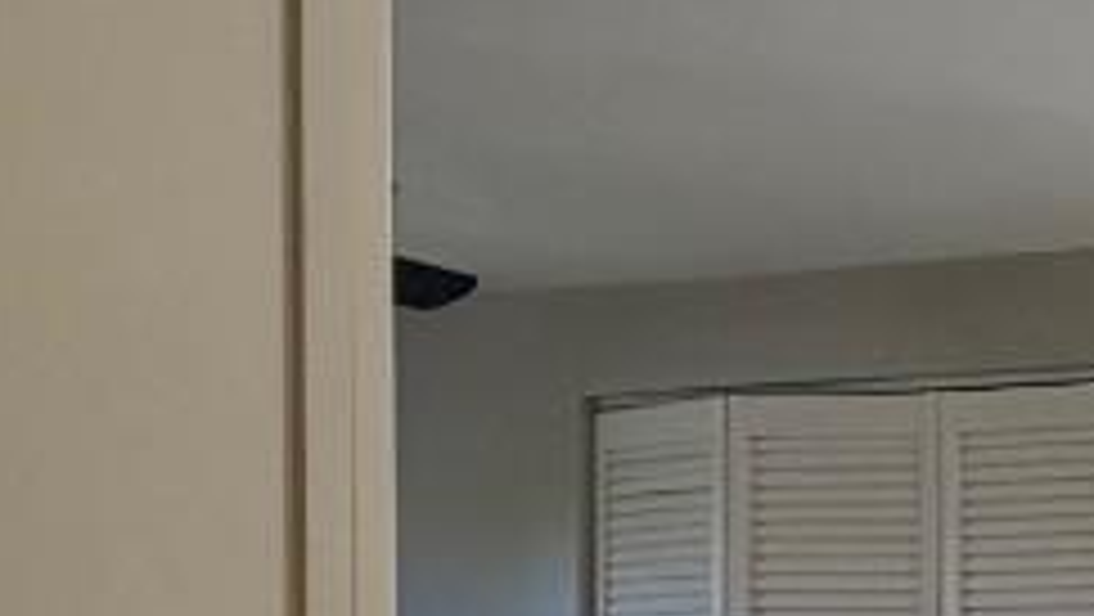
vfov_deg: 12.3
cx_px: 2053
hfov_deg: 17.6
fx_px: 2728
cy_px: 928
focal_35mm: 94
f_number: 2.2
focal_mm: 2.22
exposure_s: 1/120
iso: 80
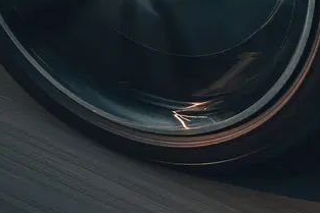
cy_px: -74
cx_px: 241
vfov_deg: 8.6
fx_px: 1396
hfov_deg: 13.0
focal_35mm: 157
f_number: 9
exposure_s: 1/25
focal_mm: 41
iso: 100
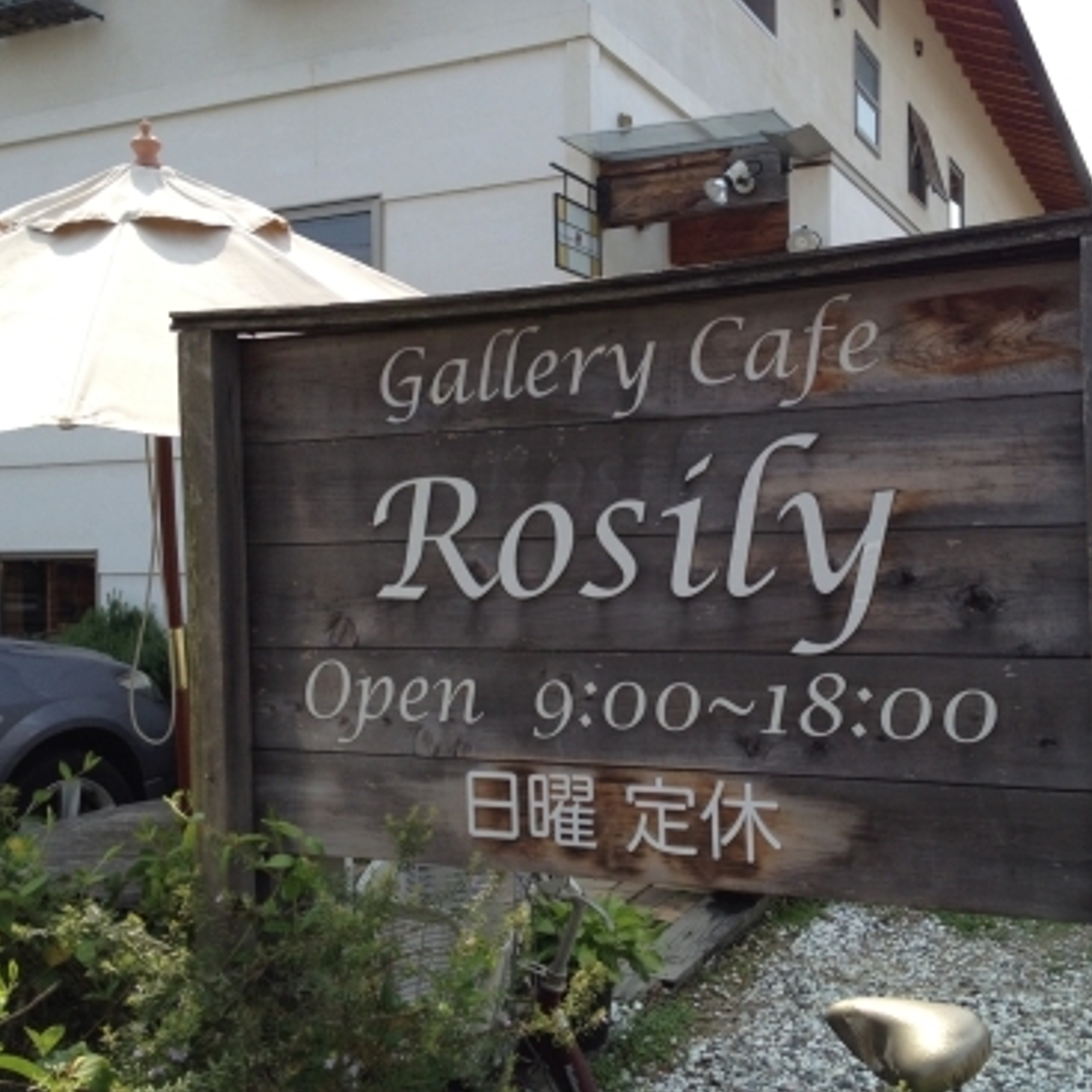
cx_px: 602
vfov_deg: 40.0
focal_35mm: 42
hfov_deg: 40.0
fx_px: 1499
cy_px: 539
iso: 64
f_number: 2.4
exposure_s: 1/1042
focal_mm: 4.28
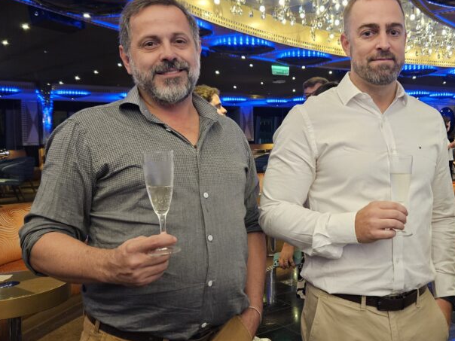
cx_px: 320
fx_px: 513
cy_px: 150
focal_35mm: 39
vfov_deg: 36.8
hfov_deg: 46.7
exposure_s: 1/60
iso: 640
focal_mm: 5.4
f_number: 1.8
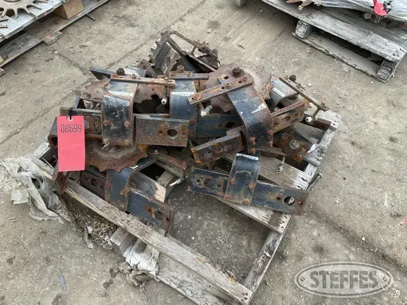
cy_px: 152
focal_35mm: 29
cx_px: 204
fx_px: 341
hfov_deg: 61.7
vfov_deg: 48.2
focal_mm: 3
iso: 20
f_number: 1.8
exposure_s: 1/149
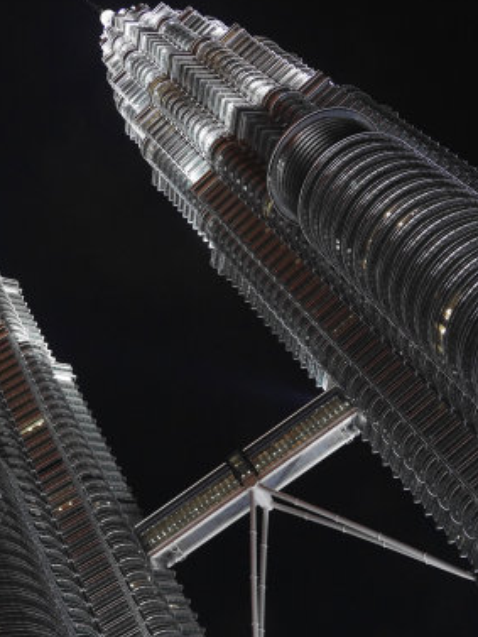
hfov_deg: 22.5
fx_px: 1196
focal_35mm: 65
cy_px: 384
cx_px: 154
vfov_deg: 29.7
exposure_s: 1/125
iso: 1600
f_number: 1.7
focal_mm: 20
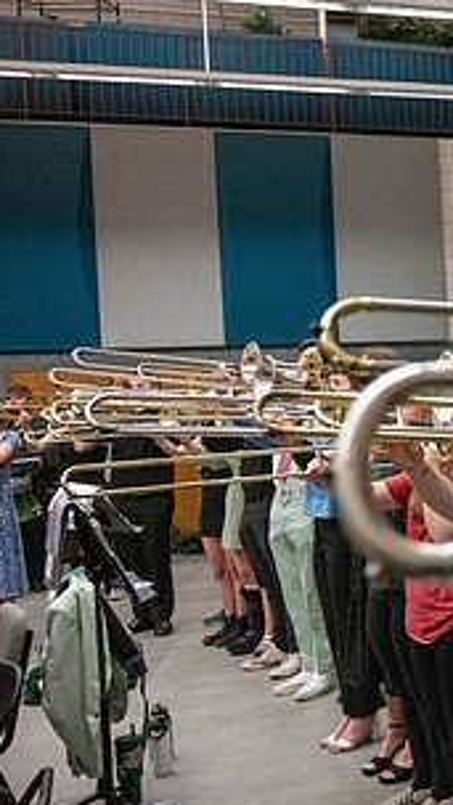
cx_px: 758
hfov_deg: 19.9
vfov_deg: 42.9
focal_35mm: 48
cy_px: 401
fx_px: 1025
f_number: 4
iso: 10000
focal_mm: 24
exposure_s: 1/500
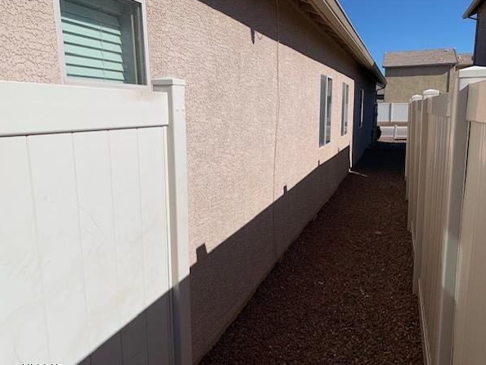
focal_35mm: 28
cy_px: 188
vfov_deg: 49.8
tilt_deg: -9.7
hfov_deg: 63.4
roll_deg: +1.1
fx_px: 393
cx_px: 247
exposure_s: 1/6452
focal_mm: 4.25
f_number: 1.8
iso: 25
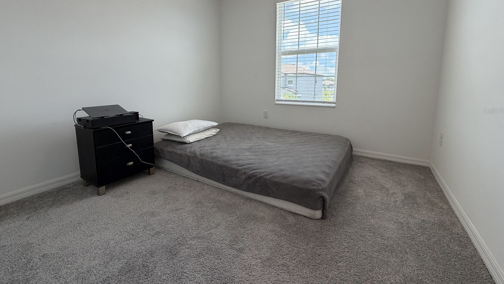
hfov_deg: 99.4
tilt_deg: -7.7
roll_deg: +0.5
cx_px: 250
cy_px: 111
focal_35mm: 16
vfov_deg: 66.3
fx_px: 214
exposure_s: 1/120
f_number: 2.2
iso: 100
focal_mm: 2.22
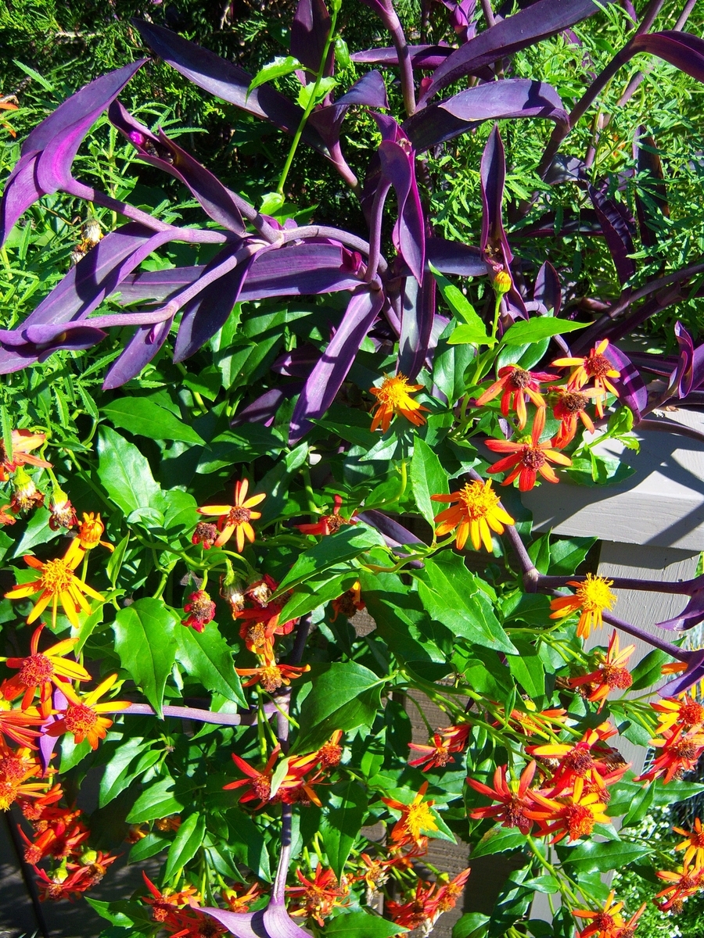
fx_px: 976
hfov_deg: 39.7
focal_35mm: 36
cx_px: 352
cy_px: 469
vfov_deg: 51.4
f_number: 2.8
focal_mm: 7.5
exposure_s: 1/500
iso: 80
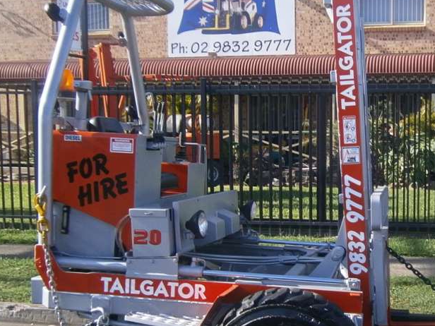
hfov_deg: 34.4
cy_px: 217
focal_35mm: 54
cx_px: 353
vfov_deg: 26.9
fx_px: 679
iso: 80
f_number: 8
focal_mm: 4.7
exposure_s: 1/80
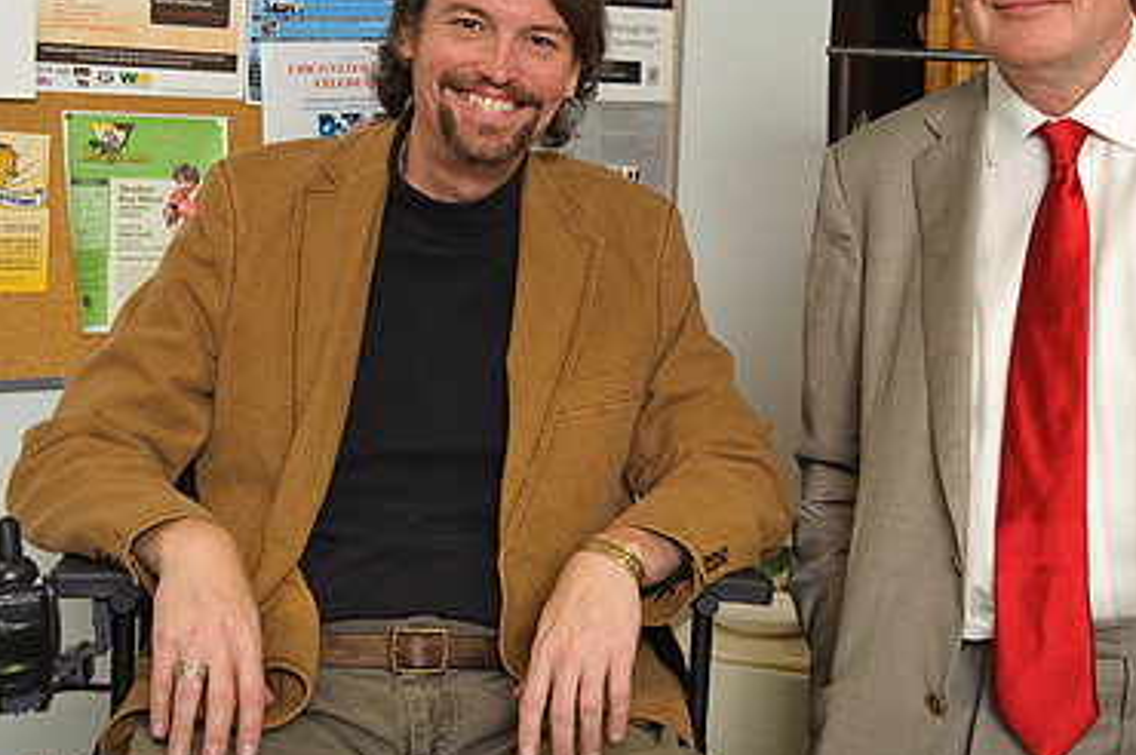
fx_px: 2175
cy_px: 236
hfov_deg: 29.2
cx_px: 685
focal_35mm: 69
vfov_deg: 19.6
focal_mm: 44
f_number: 5.6
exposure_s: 1/125
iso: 800
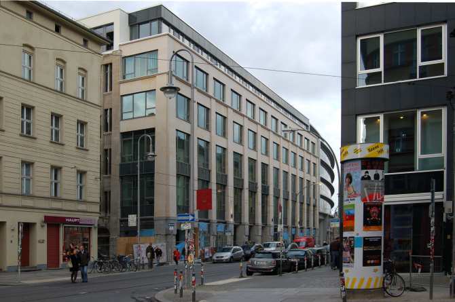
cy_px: 151
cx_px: 228
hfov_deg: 49.6
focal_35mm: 39
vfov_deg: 34.1
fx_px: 492
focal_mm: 26
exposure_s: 1/160
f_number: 6.3
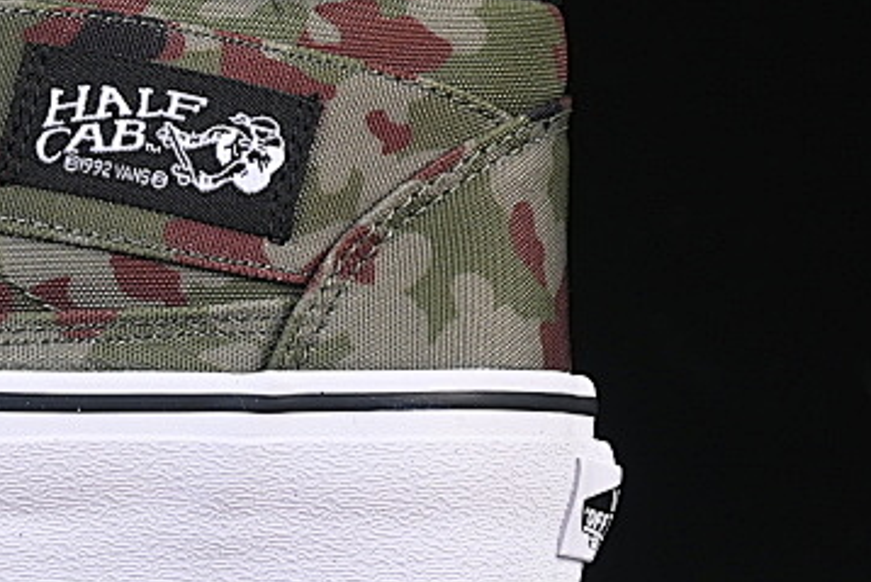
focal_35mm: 226
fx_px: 5470
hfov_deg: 9.0
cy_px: 58
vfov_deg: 6.1
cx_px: -219
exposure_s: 1/60
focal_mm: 50
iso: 160
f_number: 6.3
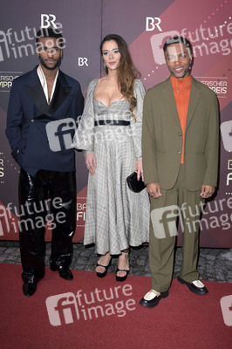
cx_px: 116
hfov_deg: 38.8
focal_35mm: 34
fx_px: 329
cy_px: 174
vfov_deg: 55.8
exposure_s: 1/250
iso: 640
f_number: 5.6
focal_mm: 34
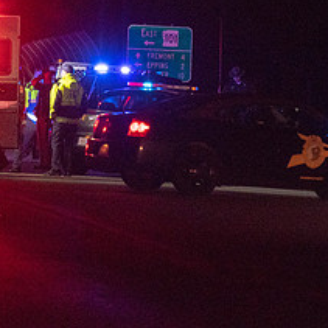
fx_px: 4502
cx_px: 50
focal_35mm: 420
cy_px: 57
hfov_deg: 4.2
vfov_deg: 4.2
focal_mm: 120
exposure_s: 1/640
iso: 2000
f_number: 4.8
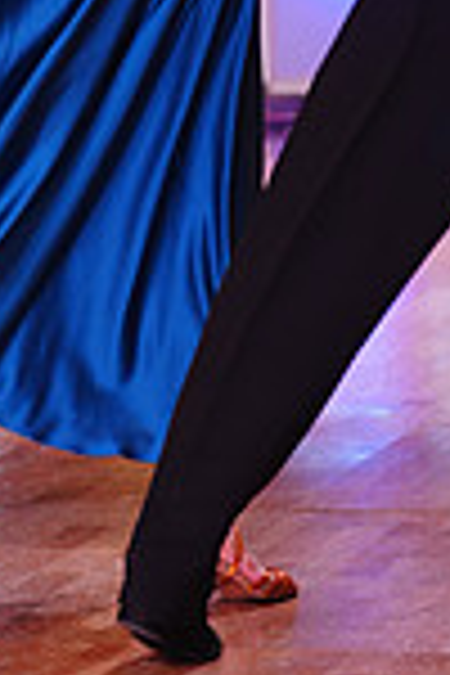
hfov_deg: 4.0
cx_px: 155
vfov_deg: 6.0
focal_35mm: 343
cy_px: -220
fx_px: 6431
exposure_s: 1/250
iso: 640
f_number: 2.8
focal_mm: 89
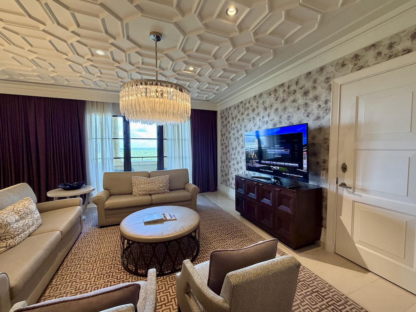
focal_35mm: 14
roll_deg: +2.8
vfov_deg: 85.7
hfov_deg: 102.1
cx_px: 208
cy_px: 156
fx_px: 168
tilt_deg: -2.2
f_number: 2.2
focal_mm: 2.22
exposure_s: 1/60
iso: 200
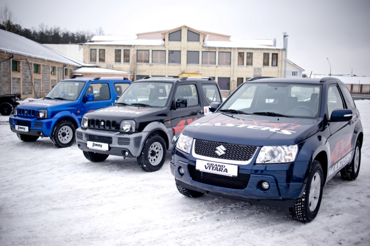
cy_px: 123
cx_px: 185
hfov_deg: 54.4
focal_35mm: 35
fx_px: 360
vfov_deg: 37.8
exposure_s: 1/1600
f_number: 2.8
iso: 400
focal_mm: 35
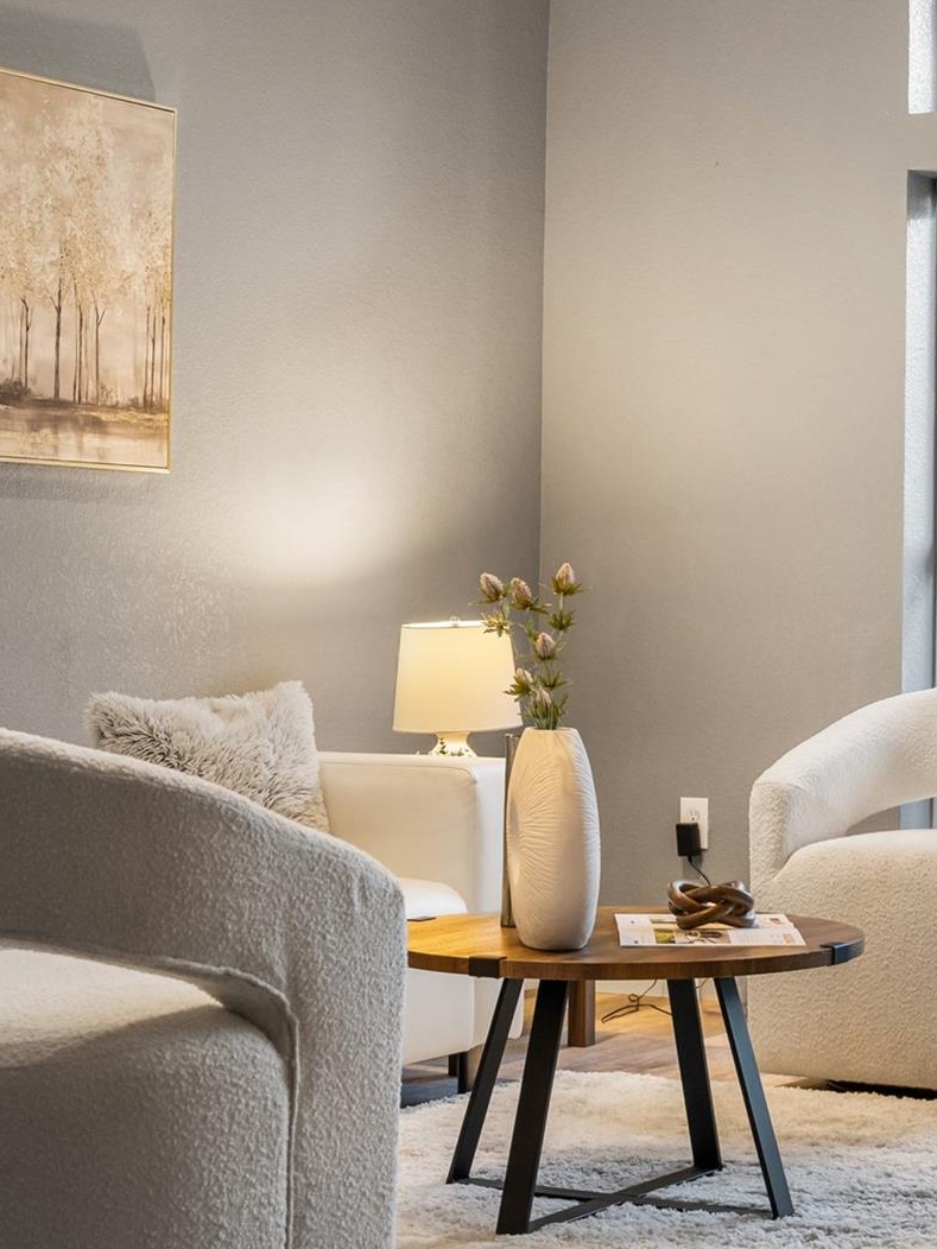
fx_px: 2743
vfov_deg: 25.7
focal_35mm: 76
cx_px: 886
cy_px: 629
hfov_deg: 19.0
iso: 640
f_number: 4
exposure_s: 1/25
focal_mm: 35
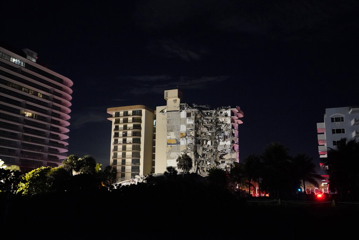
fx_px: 349
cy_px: 120
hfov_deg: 54.4
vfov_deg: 37.9
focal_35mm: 35
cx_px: 180
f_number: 3.2
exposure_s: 1/60
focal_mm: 35
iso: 12800
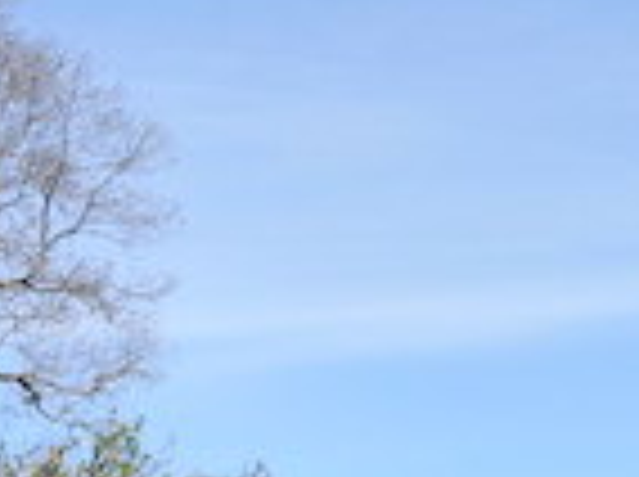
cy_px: 673
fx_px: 4202
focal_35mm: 228
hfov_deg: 8.2
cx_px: 1346
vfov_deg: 6.4
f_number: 4.5
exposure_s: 1/800
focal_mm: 42
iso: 100
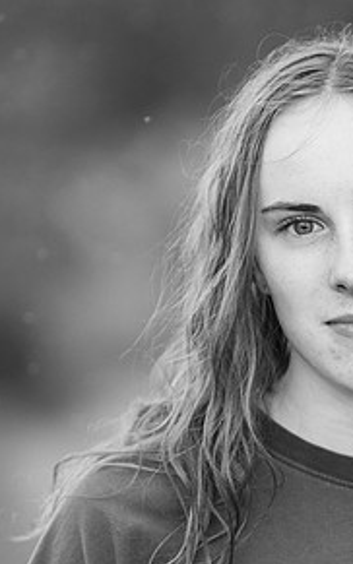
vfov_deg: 5.6
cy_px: 323
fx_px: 5800
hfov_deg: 3.5
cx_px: 355
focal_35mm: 377
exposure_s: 1/160
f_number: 2.8
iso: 800
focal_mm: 165
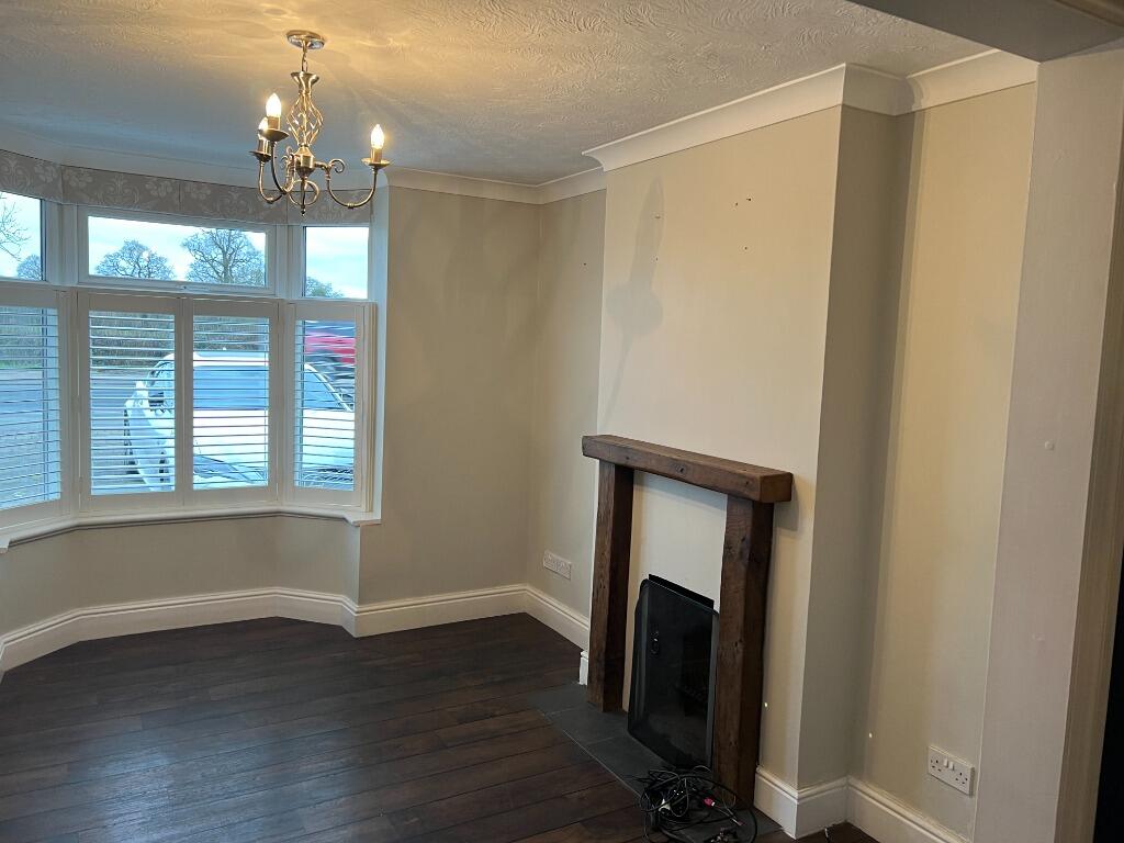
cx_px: 562
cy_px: 422
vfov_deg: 53.1
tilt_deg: -4.5
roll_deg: -2.9
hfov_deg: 67.3
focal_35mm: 26
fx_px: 844
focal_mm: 5.7
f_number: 1.5
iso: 64
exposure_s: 1/50
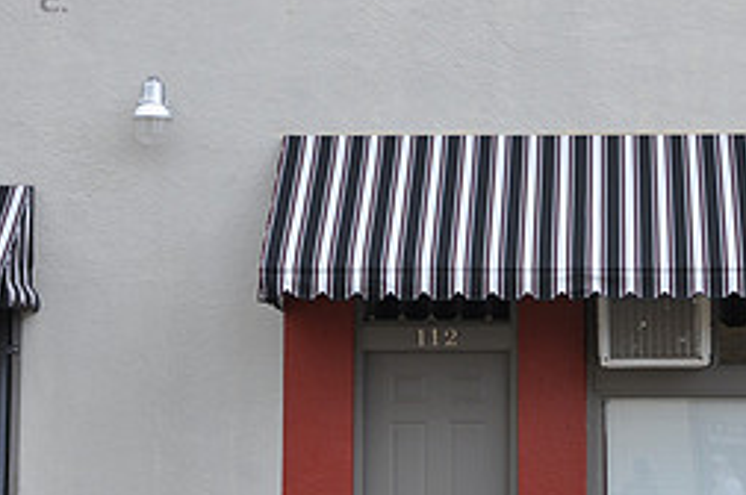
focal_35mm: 110
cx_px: 616
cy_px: 261
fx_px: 2276
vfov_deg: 12.4
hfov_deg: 18.4
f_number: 5.6
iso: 200
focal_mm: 32
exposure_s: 1/30
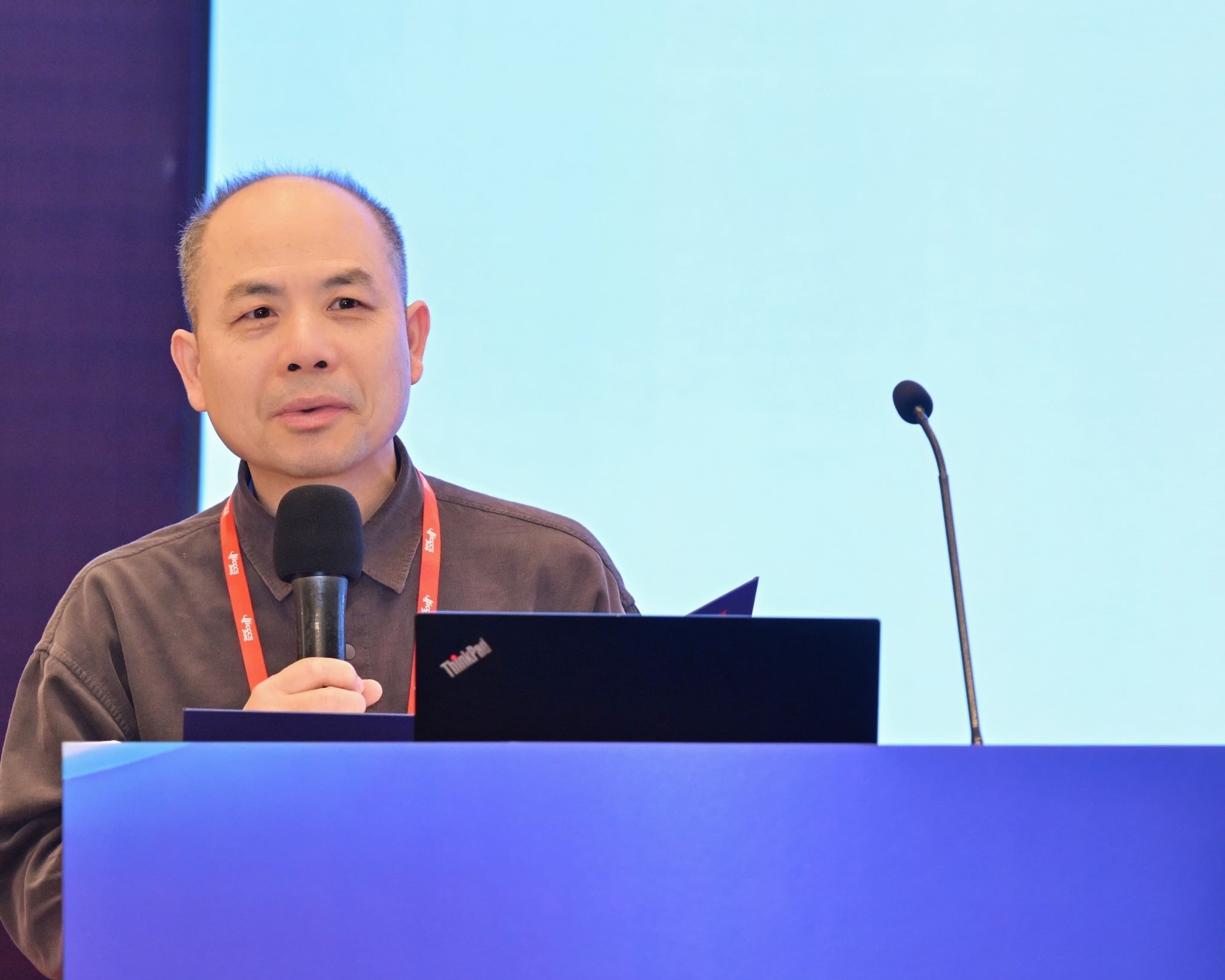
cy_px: 532
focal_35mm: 242
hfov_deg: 8.0
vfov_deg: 6.4
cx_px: 607
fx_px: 8774
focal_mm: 120
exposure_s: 1/80
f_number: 4
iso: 1000
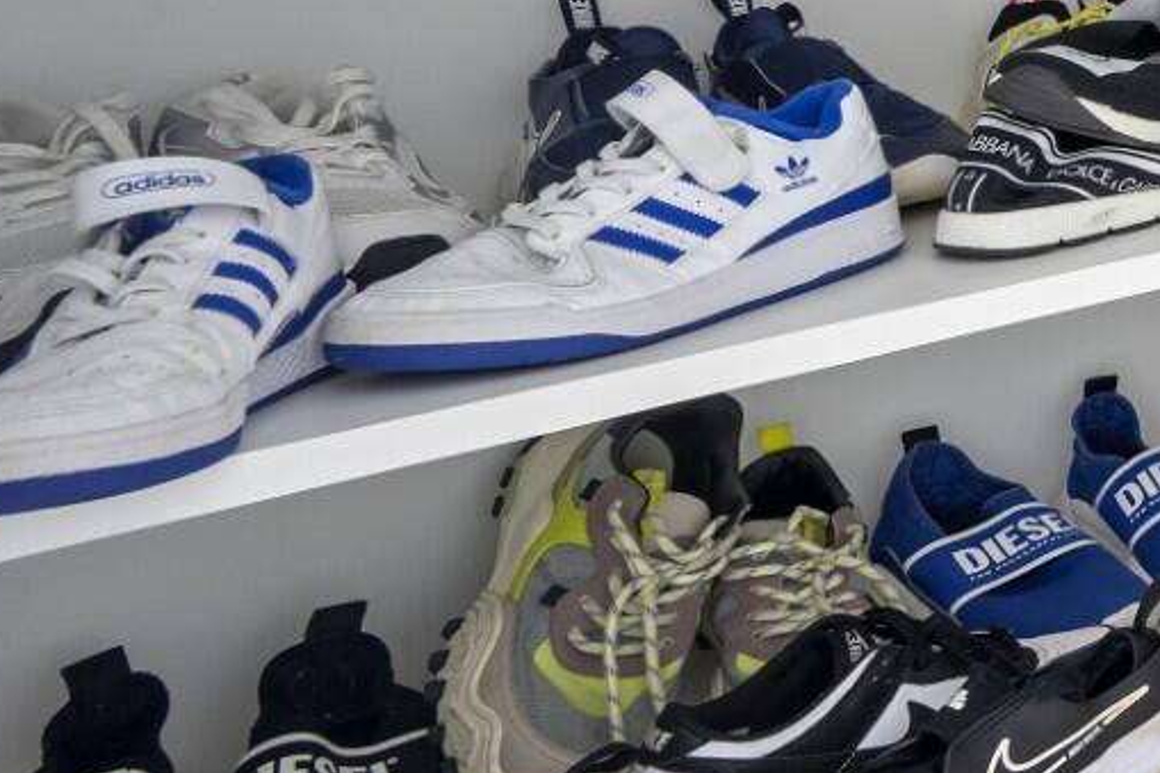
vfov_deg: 22.0
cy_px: -238
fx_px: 1772
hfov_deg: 21.5
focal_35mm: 55
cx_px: 2135
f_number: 8
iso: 200
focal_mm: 14
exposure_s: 5
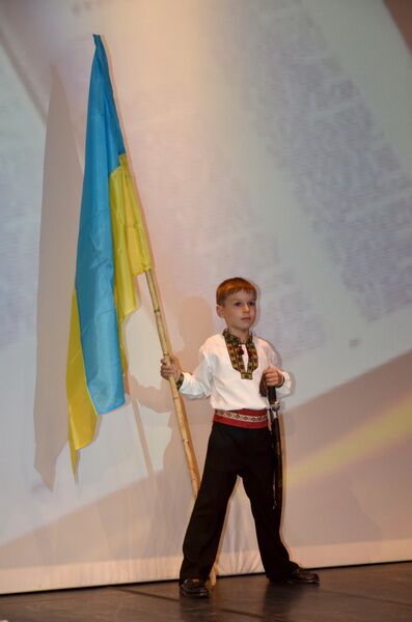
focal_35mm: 102
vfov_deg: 20.1
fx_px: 1760
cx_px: 206
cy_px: 311
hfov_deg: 13.4
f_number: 6.3
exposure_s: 1/60
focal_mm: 68
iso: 400
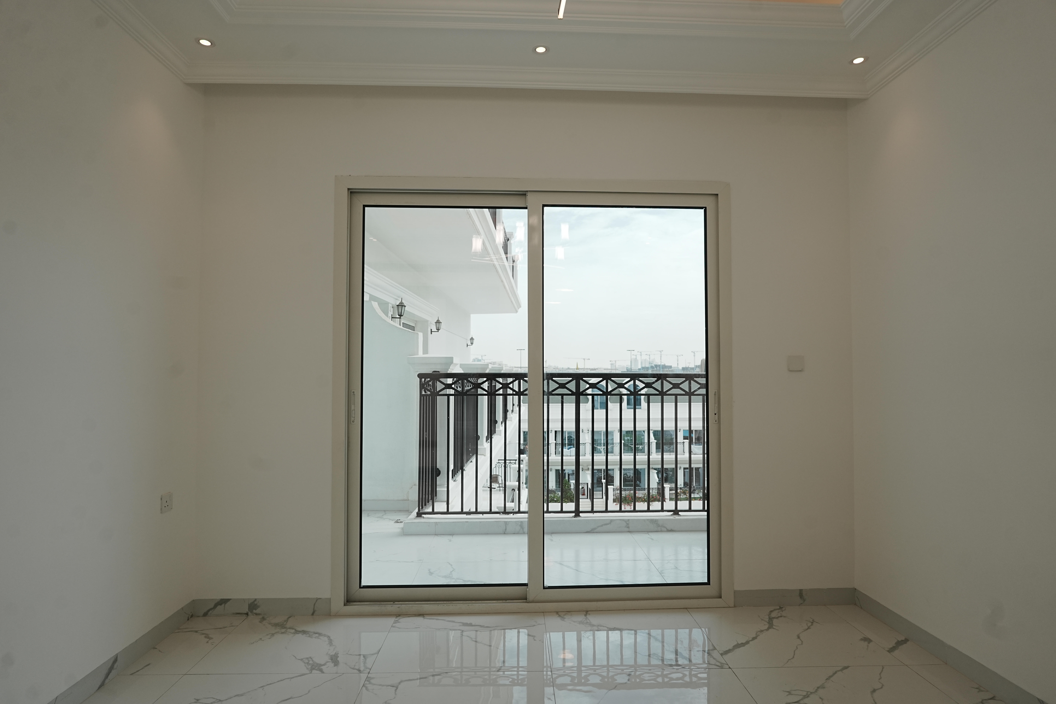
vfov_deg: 61.9
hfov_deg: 84.0
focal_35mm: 20
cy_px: 352
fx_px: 587
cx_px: 528
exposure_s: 1/350
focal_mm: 20
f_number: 6.7
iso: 320
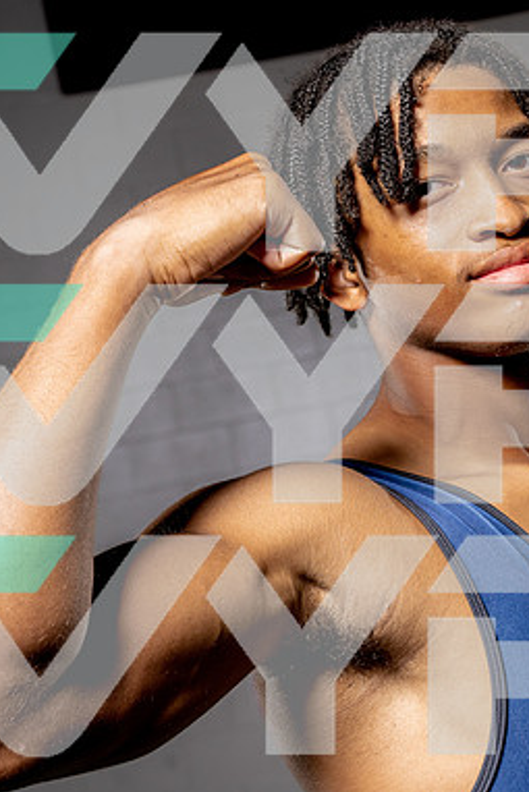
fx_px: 1872
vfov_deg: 23.9
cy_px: 395
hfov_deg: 16.0
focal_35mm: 85
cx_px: 394
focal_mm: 56
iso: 320
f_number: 6.3
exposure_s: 1/250
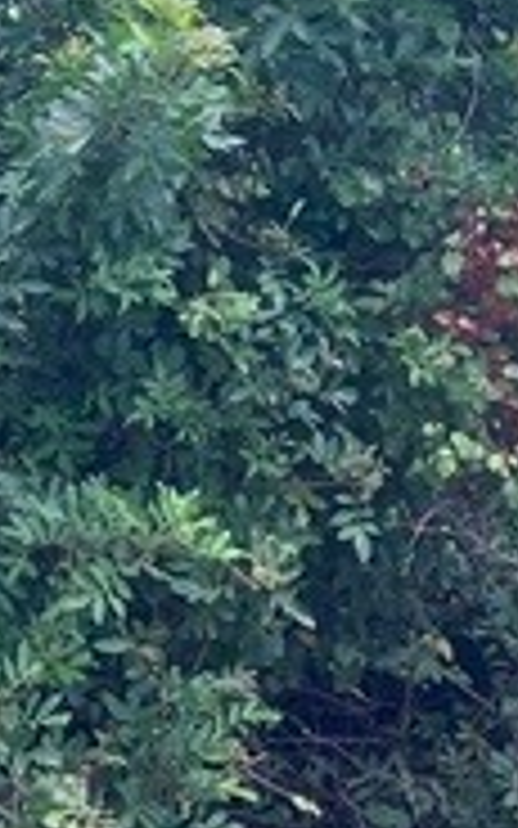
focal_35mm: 165
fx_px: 3727
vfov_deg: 12.4
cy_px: 936
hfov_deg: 7.4
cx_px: -725
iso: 32
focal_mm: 3.99
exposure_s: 1/274
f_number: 1.8
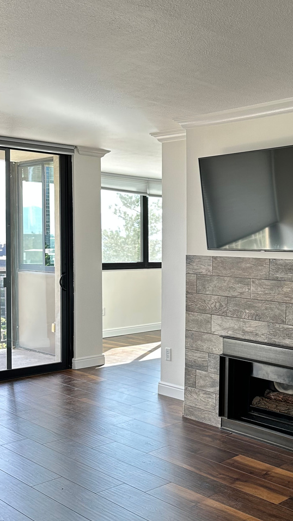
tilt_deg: -2.8
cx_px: 298
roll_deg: -2.5
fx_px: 580
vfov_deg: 48.3
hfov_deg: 26.7
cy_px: 272
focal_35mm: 42
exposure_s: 1/121
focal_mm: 6.86
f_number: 1.78
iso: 80
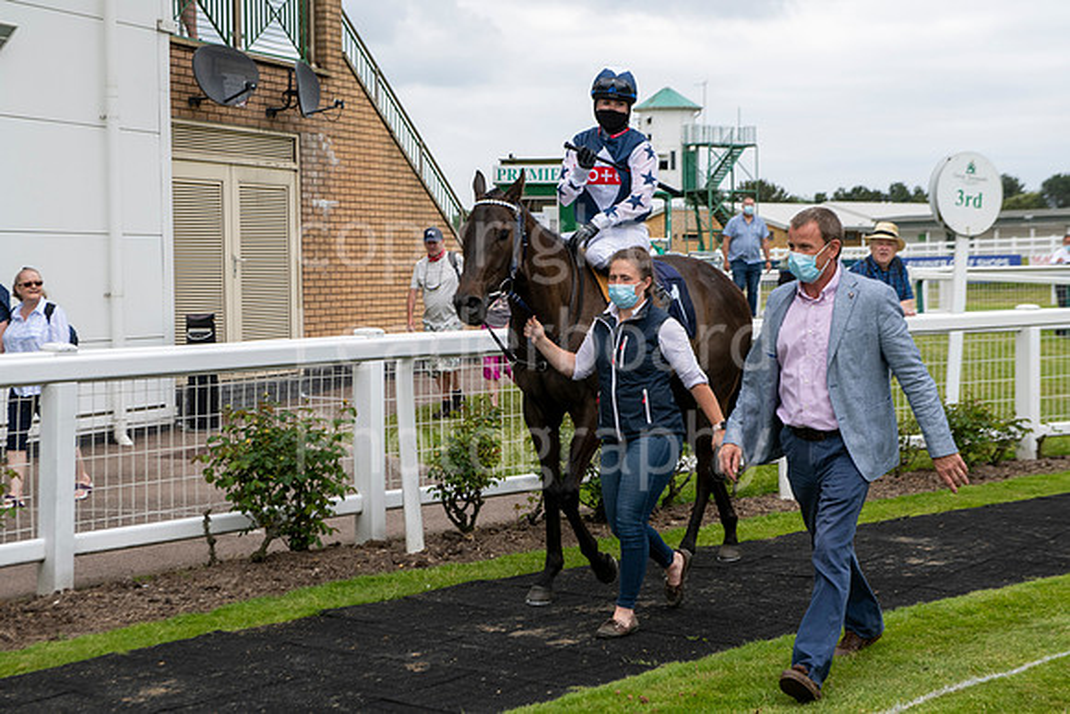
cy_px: 357
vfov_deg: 21.9
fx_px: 1843
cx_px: 535
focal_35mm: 62
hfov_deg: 32.4
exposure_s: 1/400
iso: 400
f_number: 7.1
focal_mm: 62
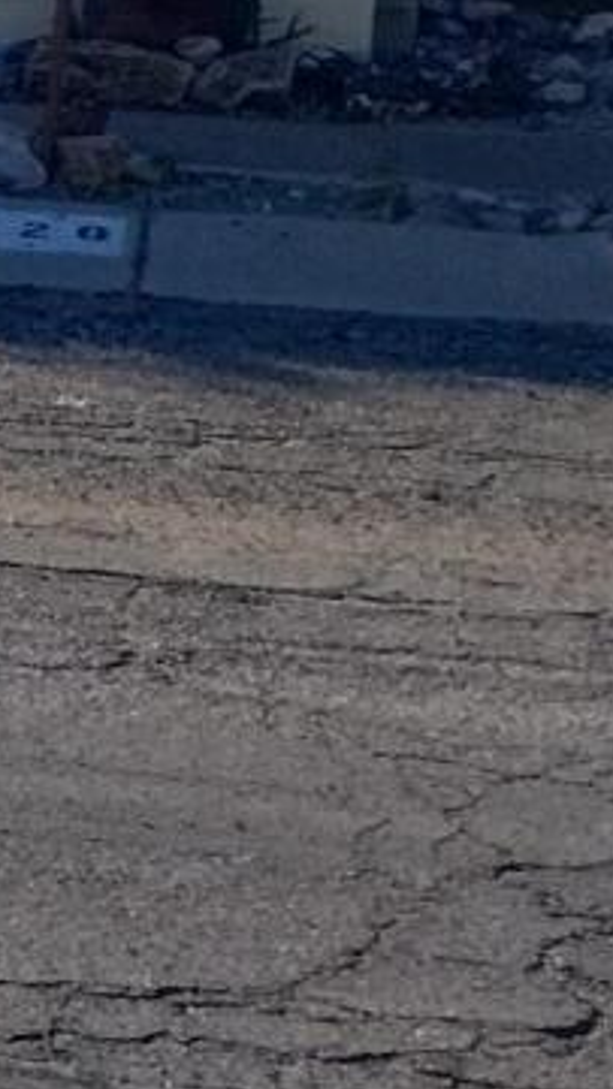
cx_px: -1391
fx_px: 4885
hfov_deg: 6.4
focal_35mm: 169
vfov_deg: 12.7
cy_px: 377
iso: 100
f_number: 1.8
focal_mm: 4.27
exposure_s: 1/1442
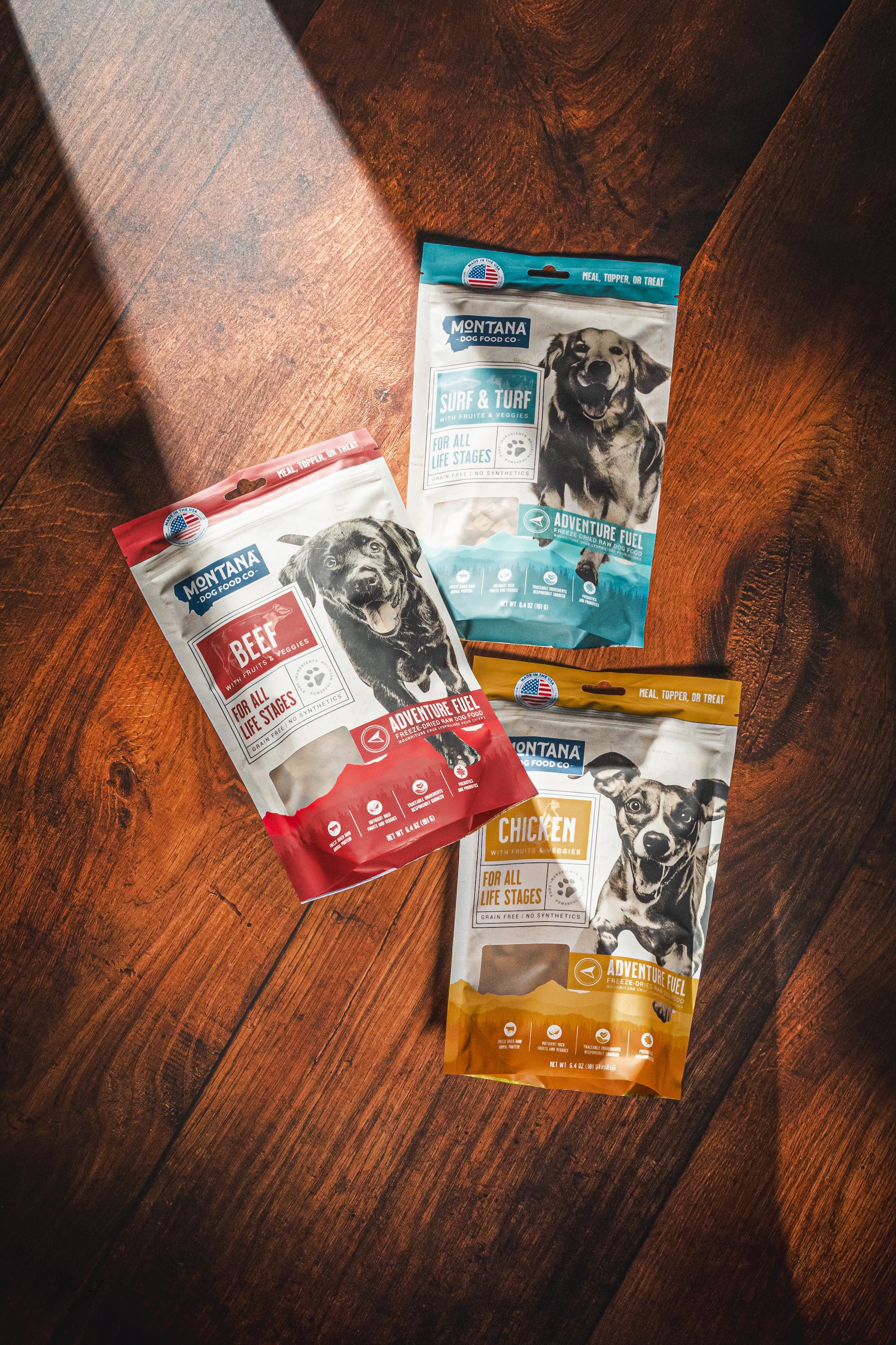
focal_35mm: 55
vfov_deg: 36.2
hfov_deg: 24.6
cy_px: 672
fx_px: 2053
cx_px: 448
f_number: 14
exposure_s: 1/200
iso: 1600
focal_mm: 36.8
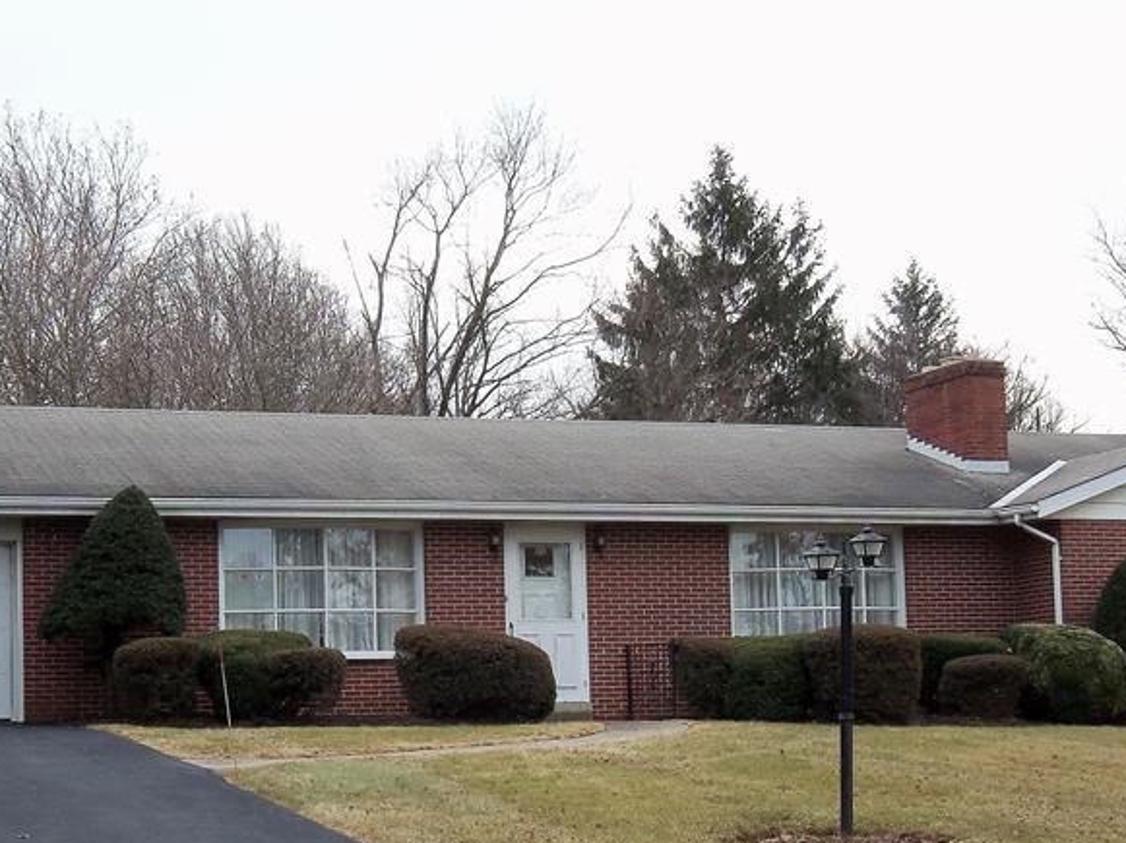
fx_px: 2178
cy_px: 451
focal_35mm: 67
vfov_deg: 21.9
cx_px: 502
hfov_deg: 29.0
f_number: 4.3
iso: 64
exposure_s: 1/125
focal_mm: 6.8
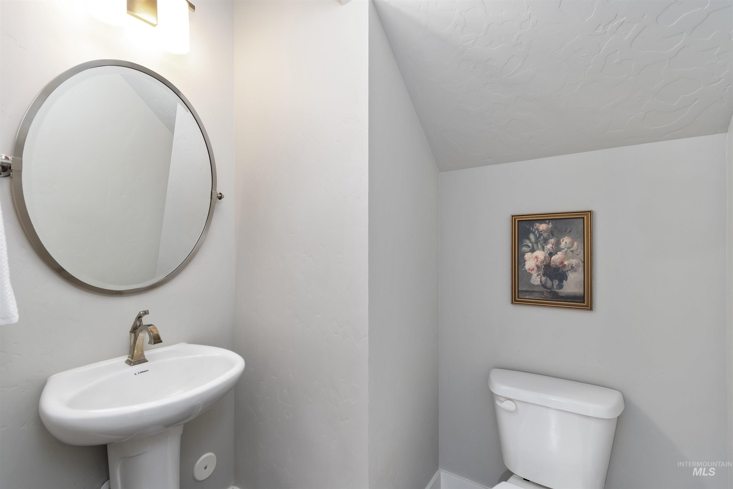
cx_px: 366
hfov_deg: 100.4
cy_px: 244
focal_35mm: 15
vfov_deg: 77.3
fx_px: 305
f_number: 6.3
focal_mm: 10
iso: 320
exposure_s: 1/3
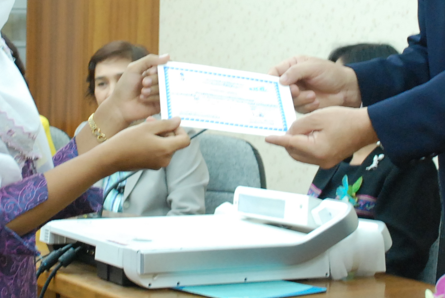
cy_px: 43
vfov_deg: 12.0
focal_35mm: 114
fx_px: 1412
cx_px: 234
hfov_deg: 17.9
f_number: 4
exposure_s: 1/20
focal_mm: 26
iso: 1000
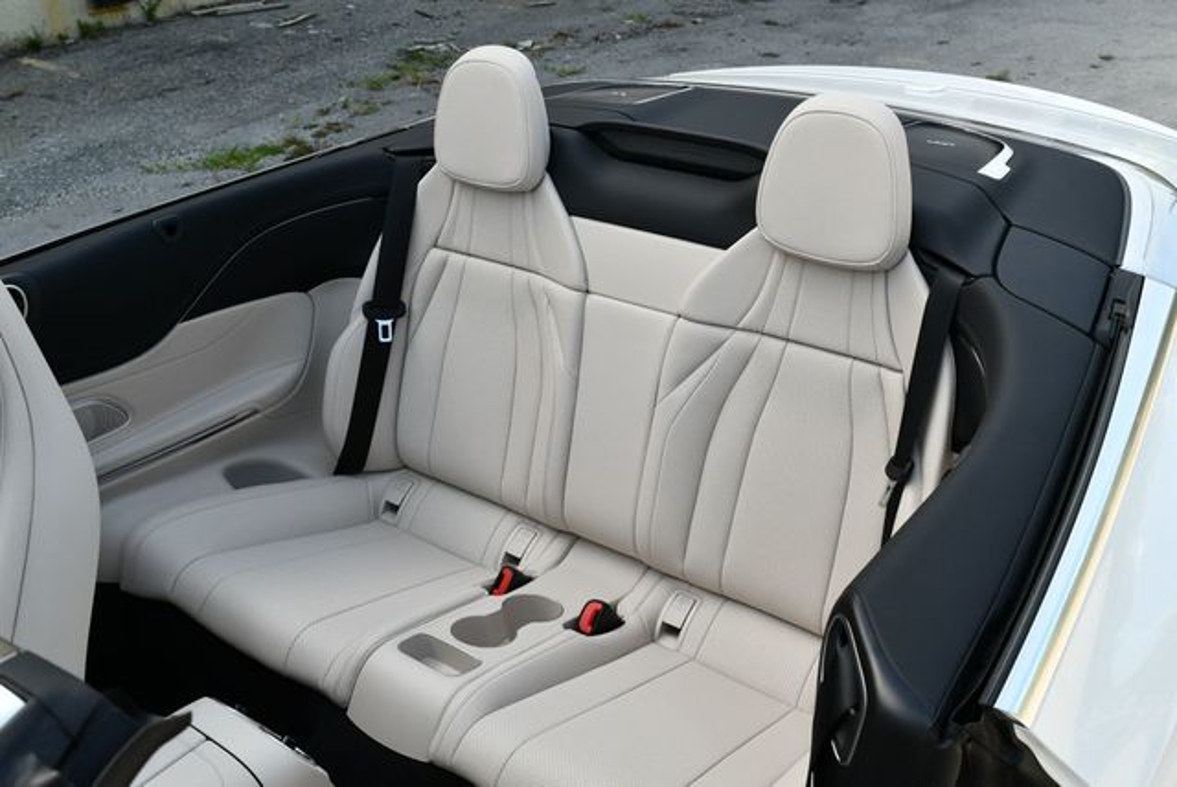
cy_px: 394
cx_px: 588
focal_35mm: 36
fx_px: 1178
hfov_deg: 53.1
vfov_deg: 36.9
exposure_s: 1/250
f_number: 6.3
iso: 200
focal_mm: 18
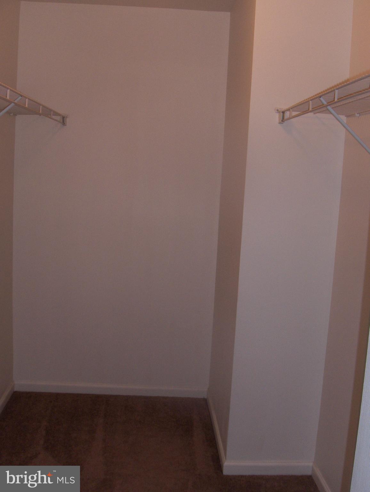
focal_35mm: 39
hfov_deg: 36.9
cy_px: 246
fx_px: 555
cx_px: 185
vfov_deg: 47.8
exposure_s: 1/60
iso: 100
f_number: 4.8
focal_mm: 8
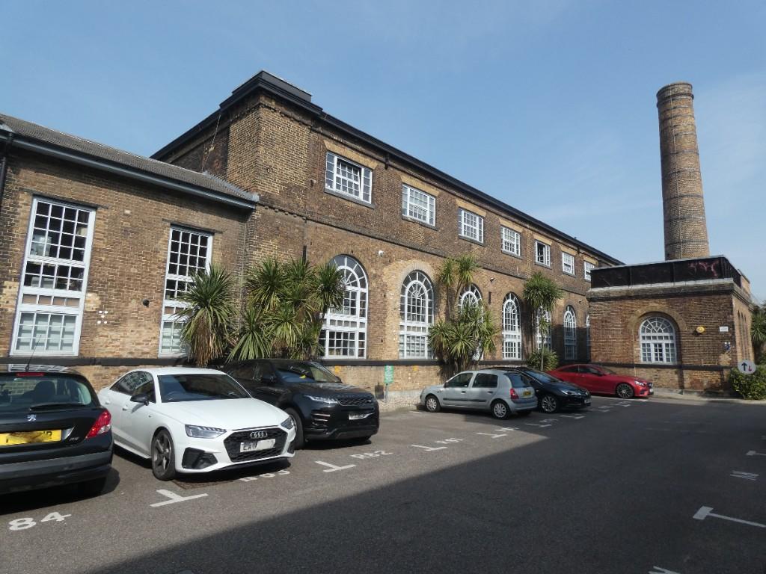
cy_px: 287
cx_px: 383
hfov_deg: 81.7
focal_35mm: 20
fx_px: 443
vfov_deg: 66.0
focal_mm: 3.6
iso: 80
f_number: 3.5
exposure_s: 1/800
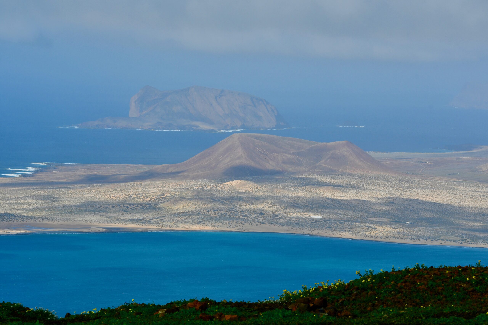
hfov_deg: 12.5
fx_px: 2237
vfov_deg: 8.3
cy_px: 162
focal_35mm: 165
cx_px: 244
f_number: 11
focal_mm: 110
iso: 200
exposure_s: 1/500
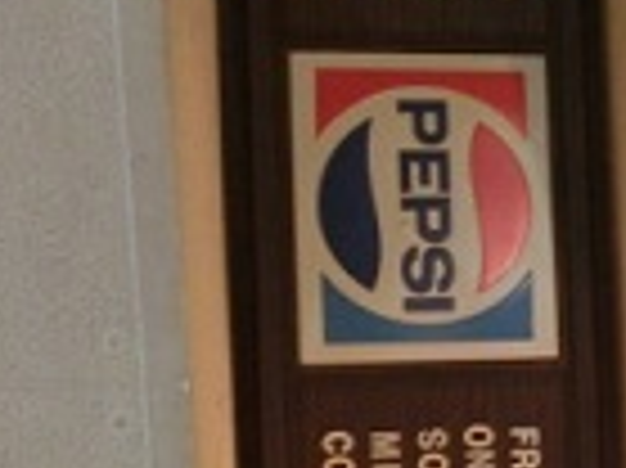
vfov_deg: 15.1
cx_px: 977
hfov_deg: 17.8
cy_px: 400
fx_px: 1753
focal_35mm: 97
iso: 800
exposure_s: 1/80
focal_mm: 5.36
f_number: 3.5
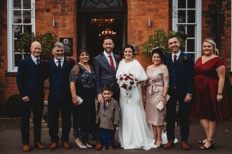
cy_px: 77
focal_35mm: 59
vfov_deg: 23.0
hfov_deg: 33.9
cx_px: 123
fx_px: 380
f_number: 2.8
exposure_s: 1/200
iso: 100
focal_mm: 55
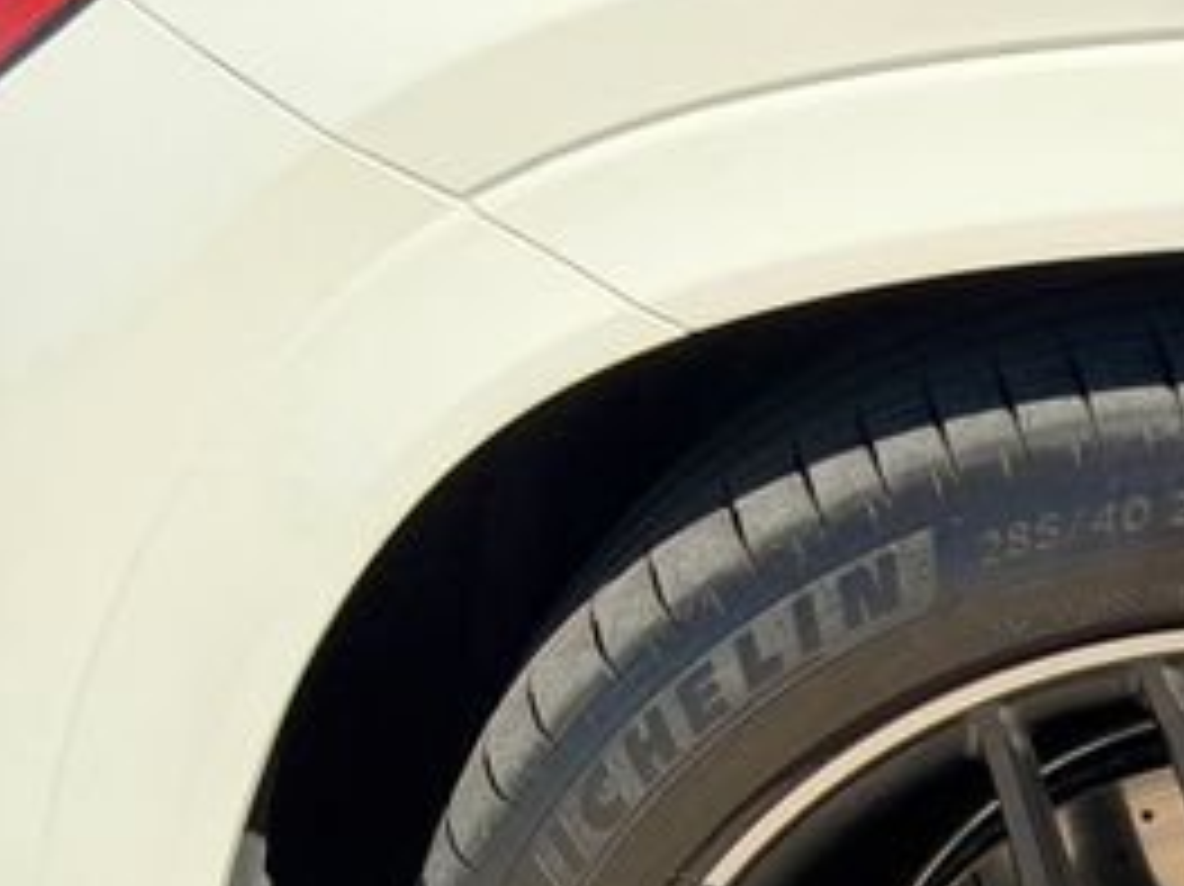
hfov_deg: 16.4
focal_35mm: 117
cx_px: 1288
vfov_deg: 12.4
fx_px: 4000
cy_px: 1052
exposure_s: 1/733
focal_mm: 6.76
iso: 100
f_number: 1.78
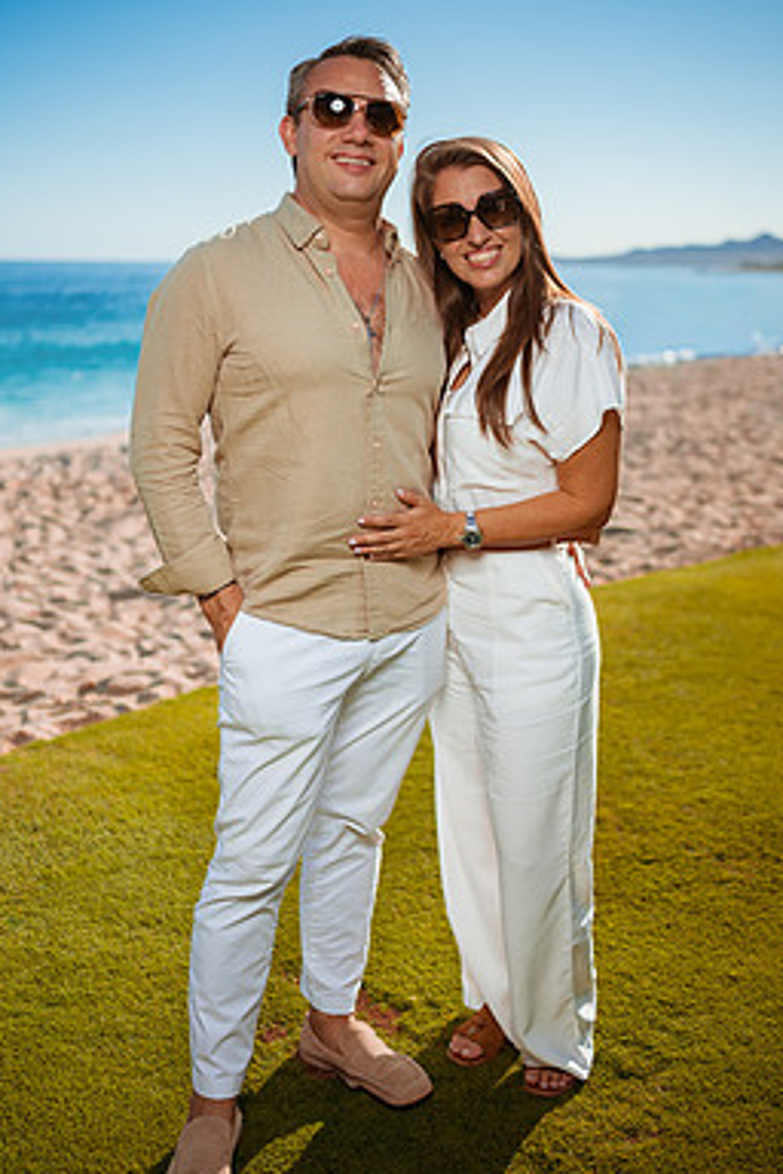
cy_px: 559
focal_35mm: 41
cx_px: 431
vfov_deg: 47.4
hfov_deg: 32.6
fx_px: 1338
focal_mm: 35
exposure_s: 1/6400
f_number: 1.8
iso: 100
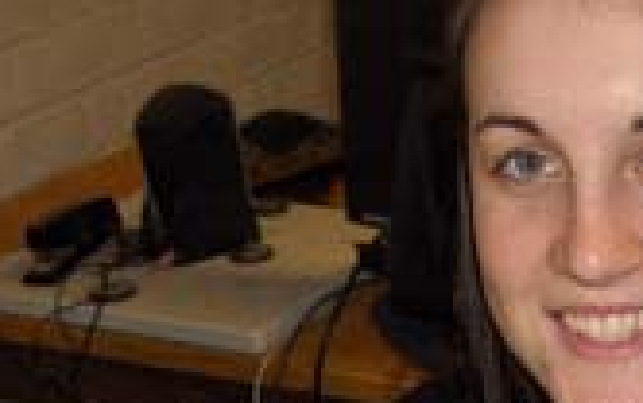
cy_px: 444
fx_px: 1526
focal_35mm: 87
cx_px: 635
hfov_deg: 22.9
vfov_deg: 14.7
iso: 100
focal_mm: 8
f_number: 2.8
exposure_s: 1/60
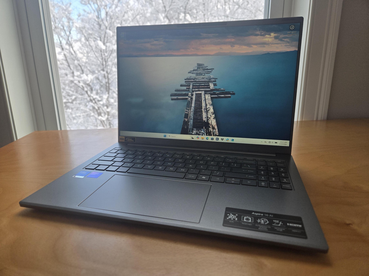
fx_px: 245
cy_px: 138
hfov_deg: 73.9
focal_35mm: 23
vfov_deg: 58.9
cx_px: 184
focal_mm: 5.4
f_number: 1.8
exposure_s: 1/508
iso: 80
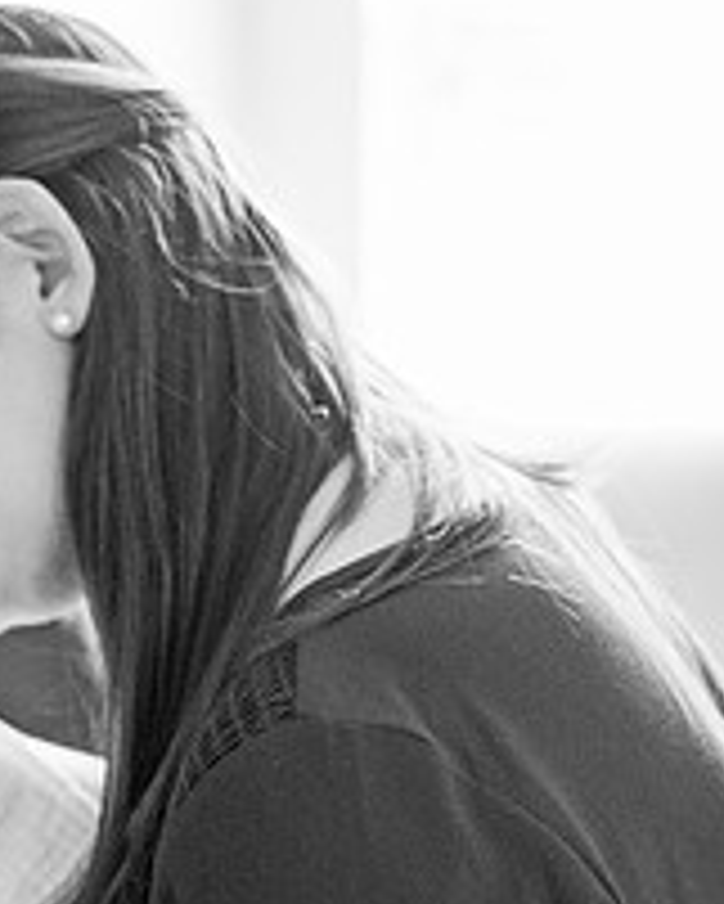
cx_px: -234
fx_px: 2783
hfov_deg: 14.2
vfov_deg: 18.2
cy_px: 779
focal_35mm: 104
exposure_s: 1/125
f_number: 1.8
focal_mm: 35
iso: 800
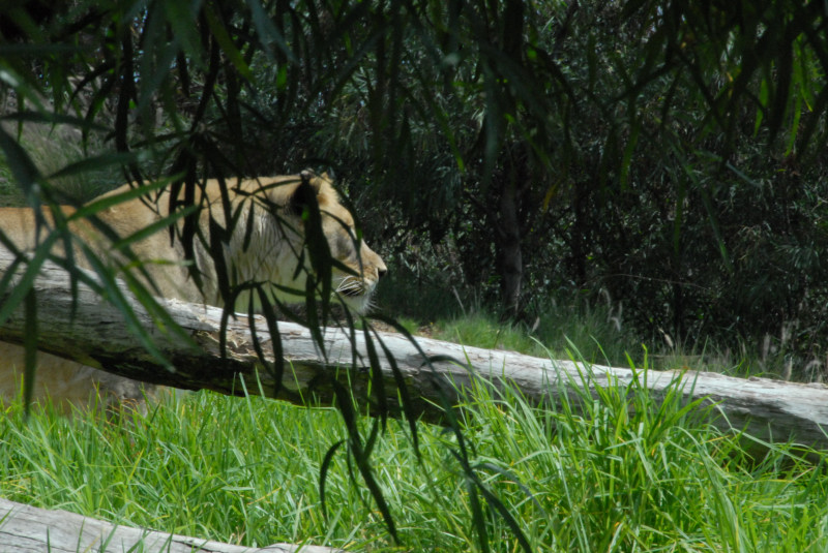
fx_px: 6906
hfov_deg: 6.9
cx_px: 414
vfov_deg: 4.6
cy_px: 276
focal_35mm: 300
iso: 1100
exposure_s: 1/125
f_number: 32
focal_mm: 200
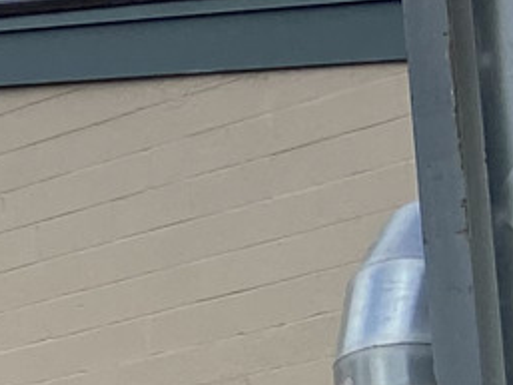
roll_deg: -0.1
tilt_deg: +7.5
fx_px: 3025
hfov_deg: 7.6
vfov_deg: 7.0
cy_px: 766
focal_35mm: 204
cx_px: -1321
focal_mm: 4.25
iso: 32
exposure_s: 1/1866
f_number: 1.8
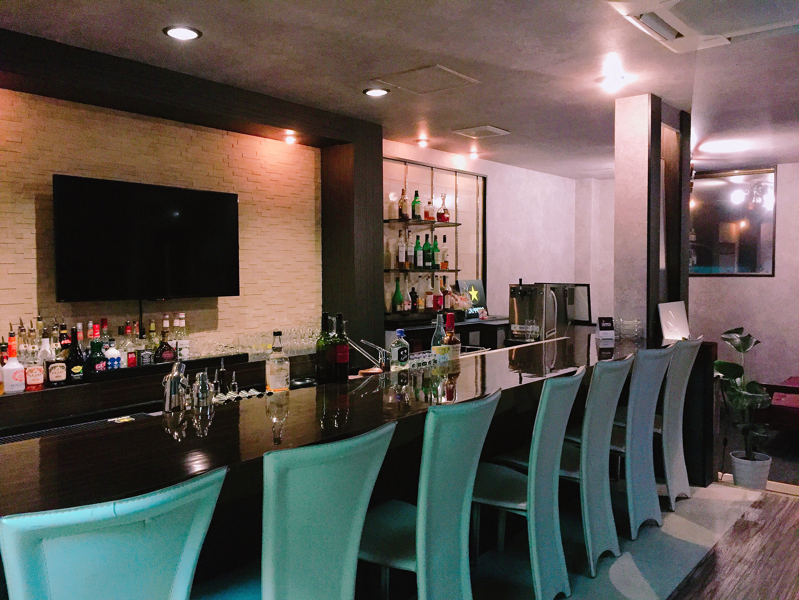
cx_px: 400
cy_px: 300
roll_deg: +0.9
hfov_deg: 61.7
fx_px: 669
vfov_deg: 48.2
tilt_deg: -3.1
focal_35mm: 29
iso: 320
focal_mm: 4.15
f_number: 2.2
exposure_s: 1/15
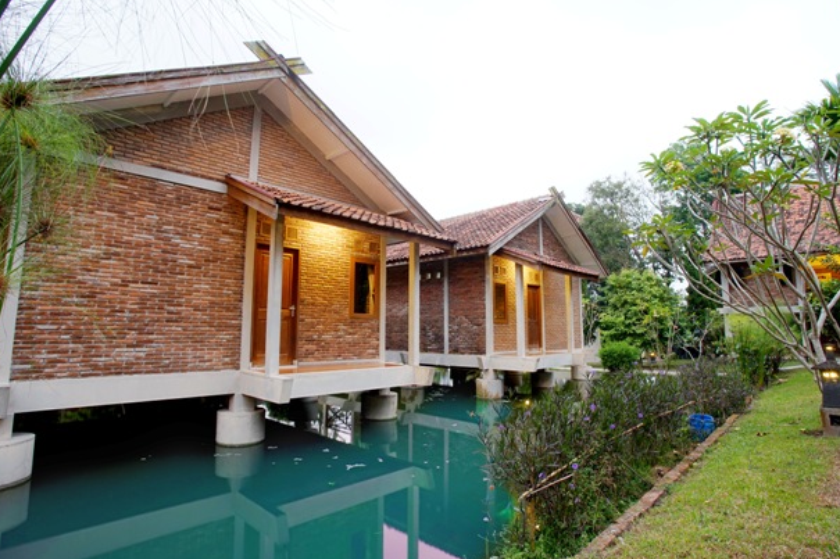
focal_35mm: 18
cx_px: 423
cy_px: 273
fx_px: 420
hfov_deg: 90.0
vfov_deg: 67.3
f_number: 18
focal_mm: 17
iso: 250
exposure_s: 6
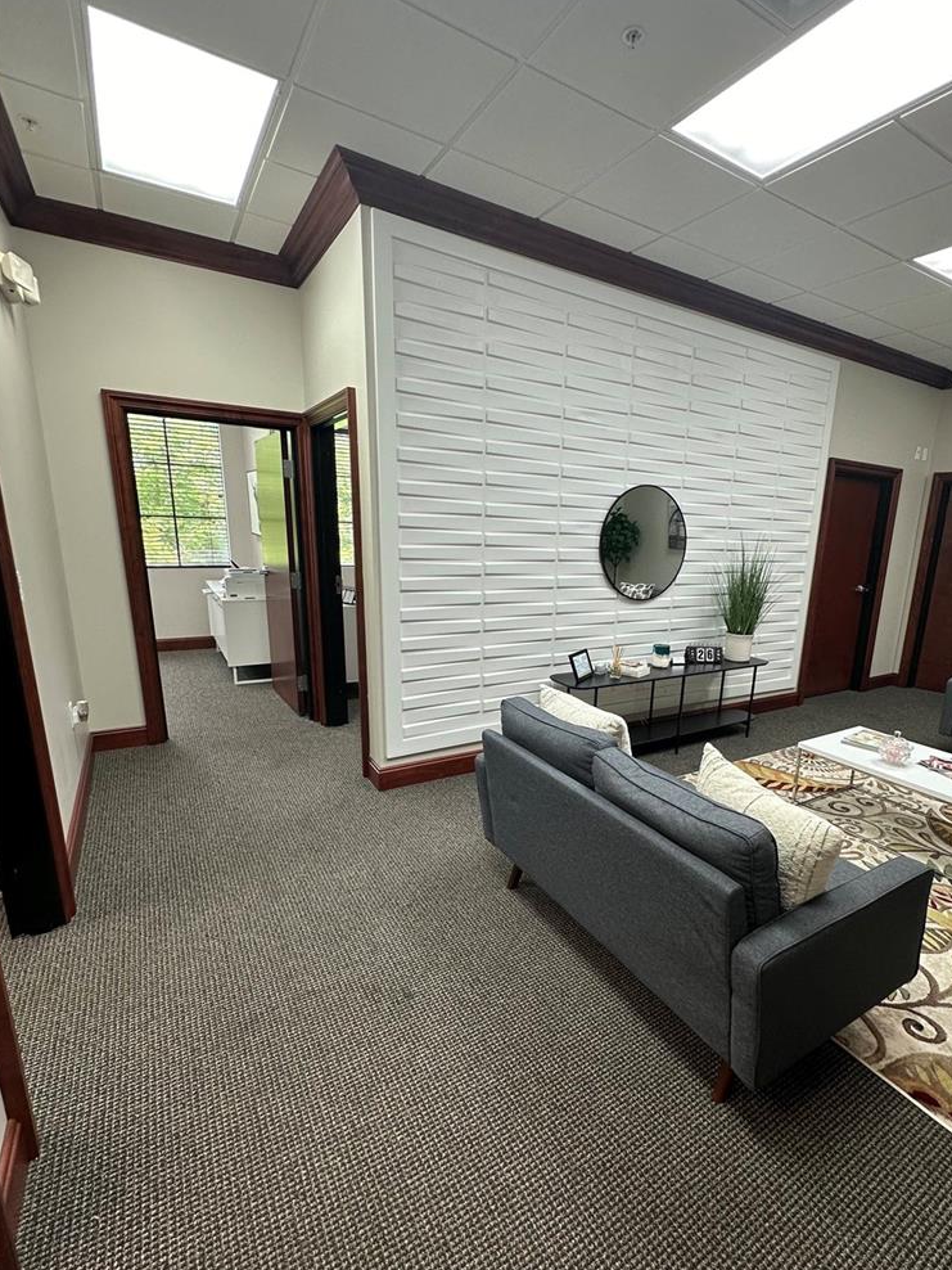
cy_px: 676
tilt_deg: -13.6
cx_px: 570
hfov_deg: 73.9
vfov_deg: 90.9
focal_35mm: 17
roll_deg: -3.7
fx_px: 623
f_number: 2.2
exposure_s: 1/64
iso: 100
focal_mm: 2.22
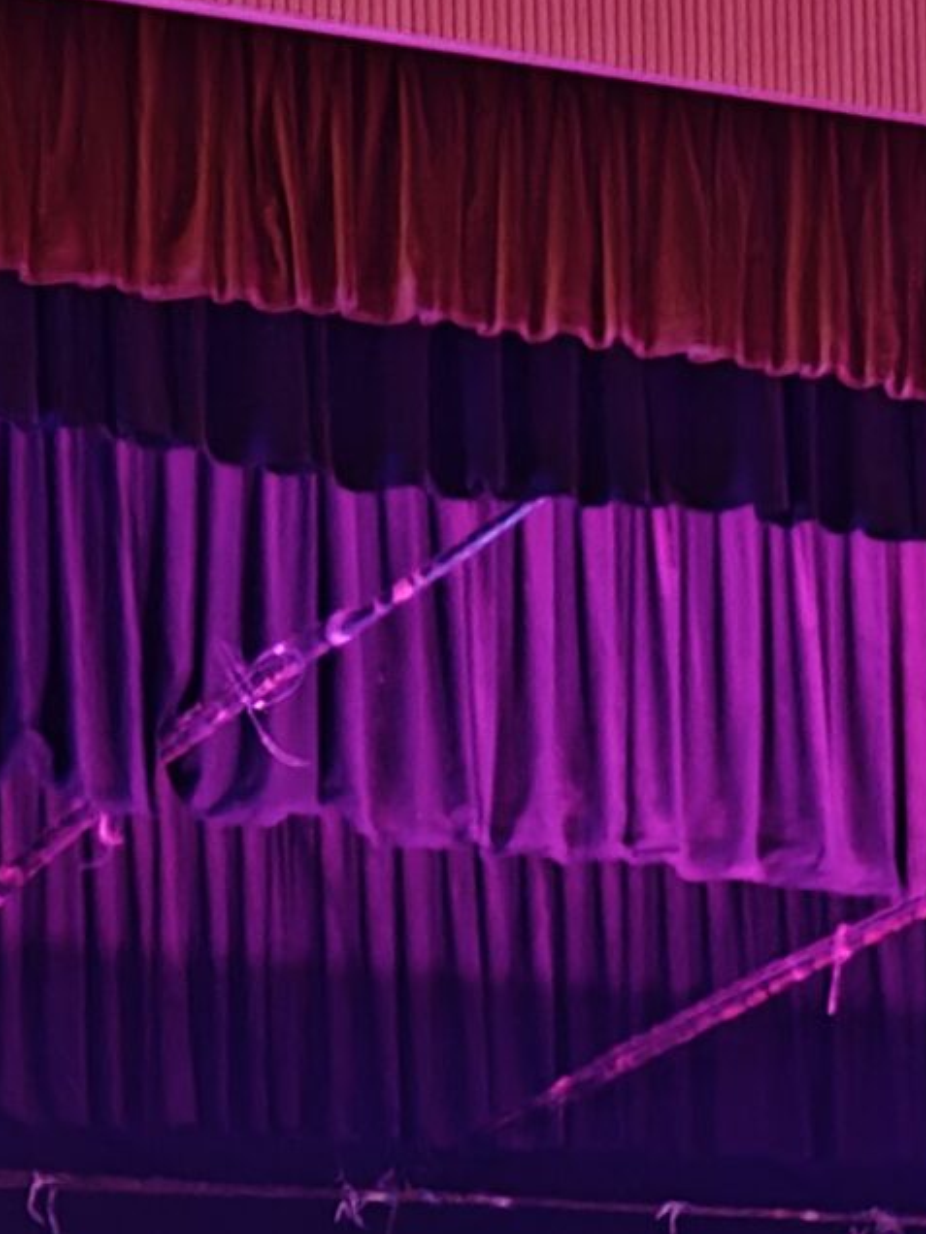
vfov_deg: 10.7
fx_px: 6456
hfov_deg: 8.1
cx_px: 1328
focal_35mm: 181
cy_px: 1603
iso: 1250
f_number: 2
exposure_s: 1/25
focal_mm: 7.1
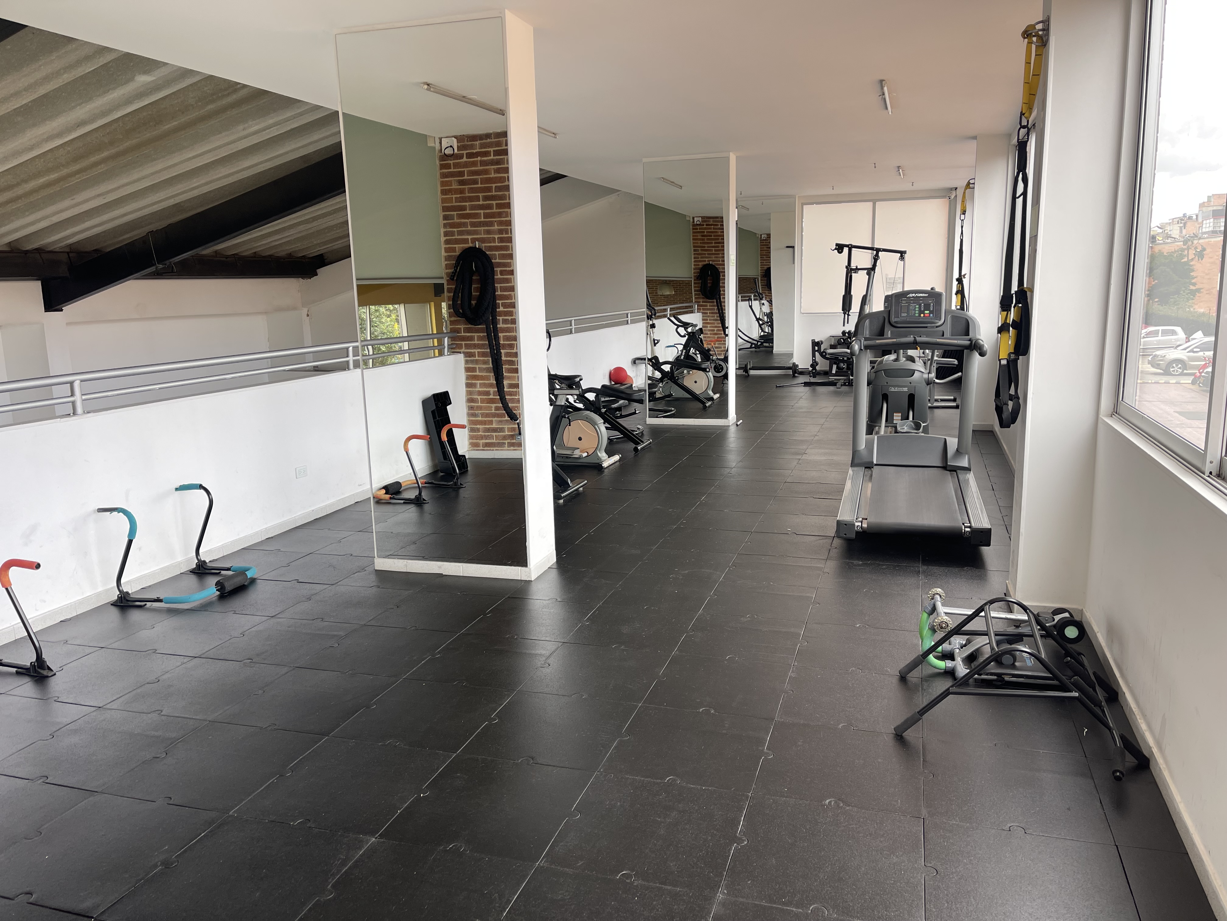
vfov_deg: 54.9
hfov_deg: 69.4
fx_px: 886
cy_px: 460
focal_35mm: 25
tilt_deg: -11.1
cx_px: 614
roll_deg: +1.7
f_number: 1.6
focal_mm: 5.1
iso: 32
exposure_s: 1/138
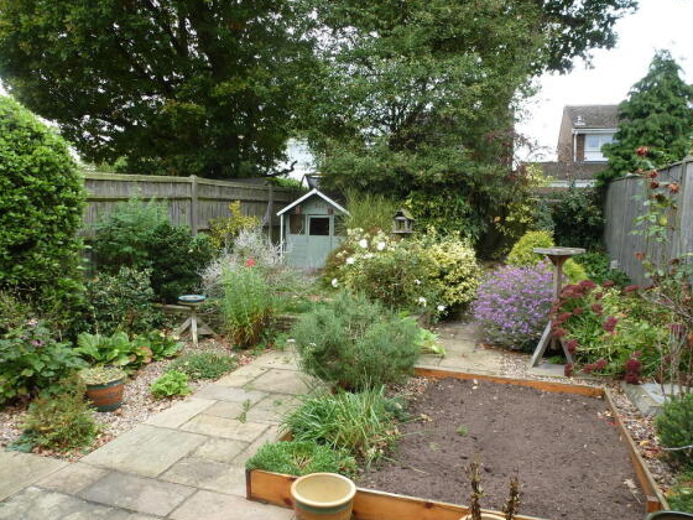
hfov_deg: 69.4
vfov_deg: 54.9
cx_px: 340
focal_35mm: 25
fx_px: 500
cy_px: 268
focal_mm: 4.3
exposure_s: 1/60
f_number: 3.3
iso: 100
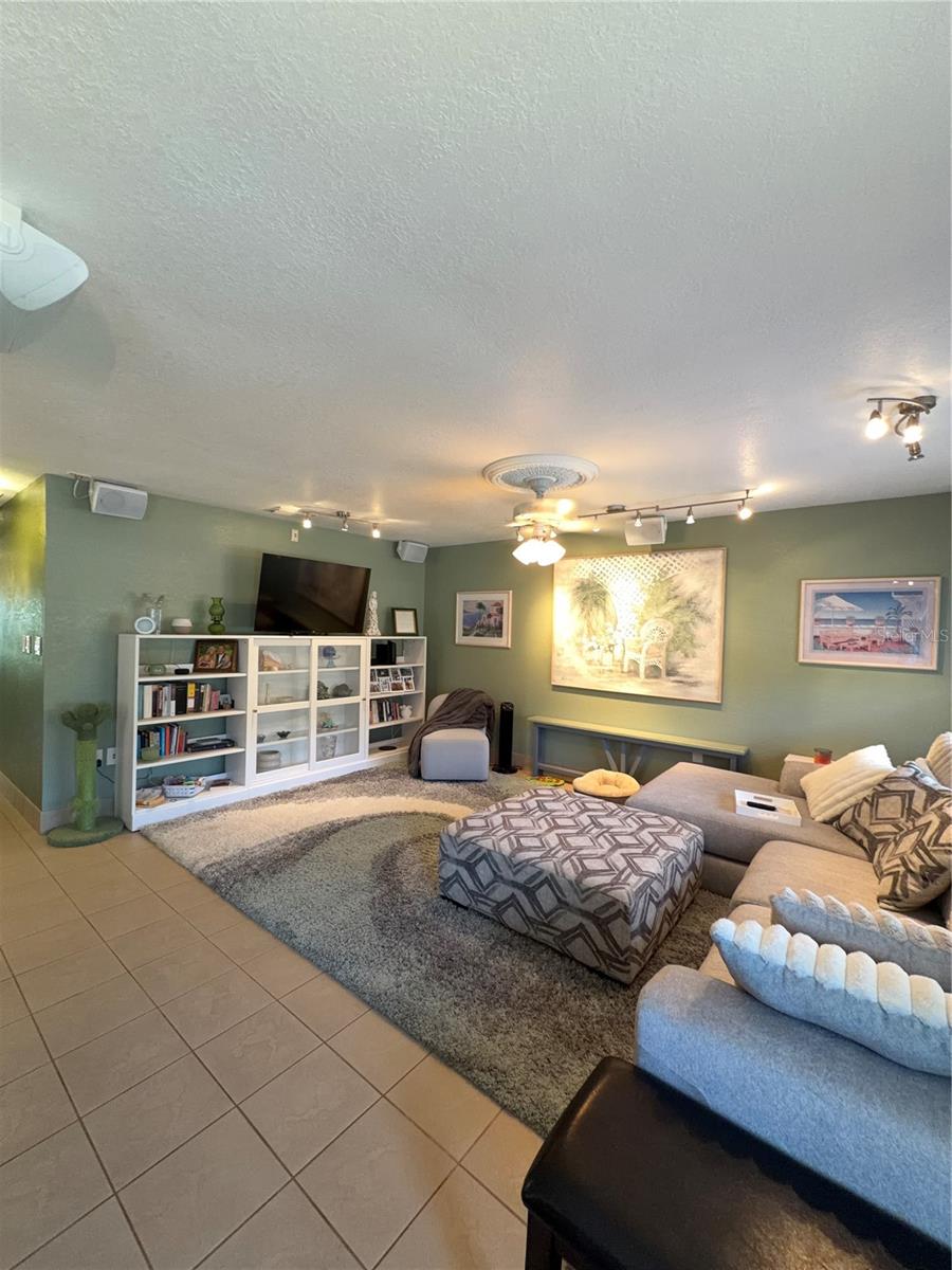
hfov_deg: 85.7
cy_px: 635
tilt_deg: -0.2
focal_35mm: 14
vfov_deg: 102.1
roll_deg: -1.0
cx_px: 476
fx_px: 513
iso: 100
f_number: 2.2
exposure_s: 1/19
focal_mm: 2.22
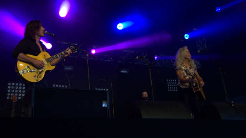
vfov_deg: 26.5
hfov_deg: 45.5
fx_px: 293
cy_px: 74
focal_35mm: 45
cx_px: 122
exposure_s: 1/250
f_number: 4
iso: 2500
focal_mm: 28
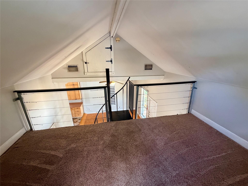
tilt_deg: -18.4
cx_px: 124
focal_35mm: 14
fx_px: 100
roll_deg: +0.0
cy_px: 93
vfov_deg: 85.7
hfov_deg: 102.1
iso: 320
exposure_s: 1/60
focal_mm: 2.22
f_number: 2.2
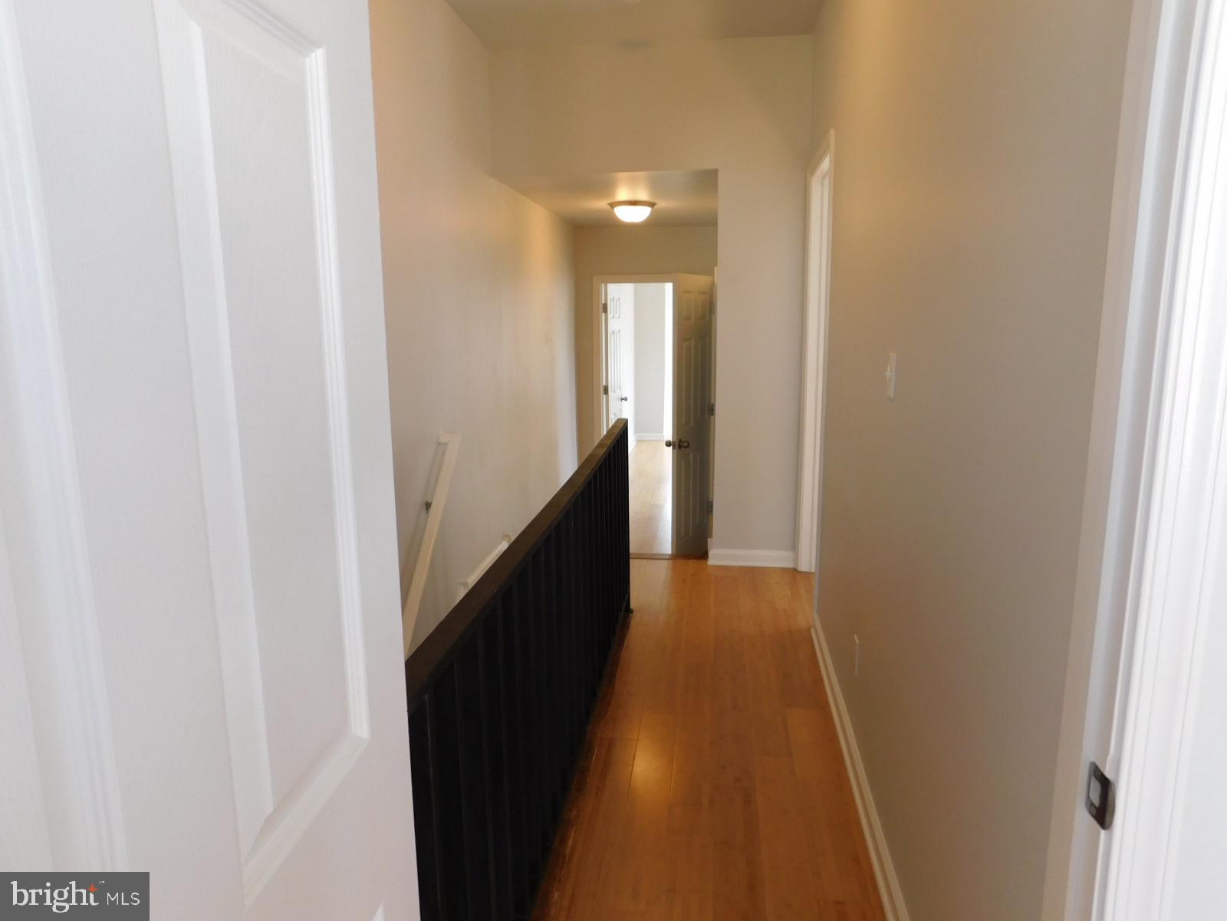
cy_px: 460
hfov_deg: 73.9
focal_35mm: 23
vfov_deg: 58.9
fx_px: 815
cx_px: 614
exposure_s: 1/40
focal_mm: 4
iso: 125
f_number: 3
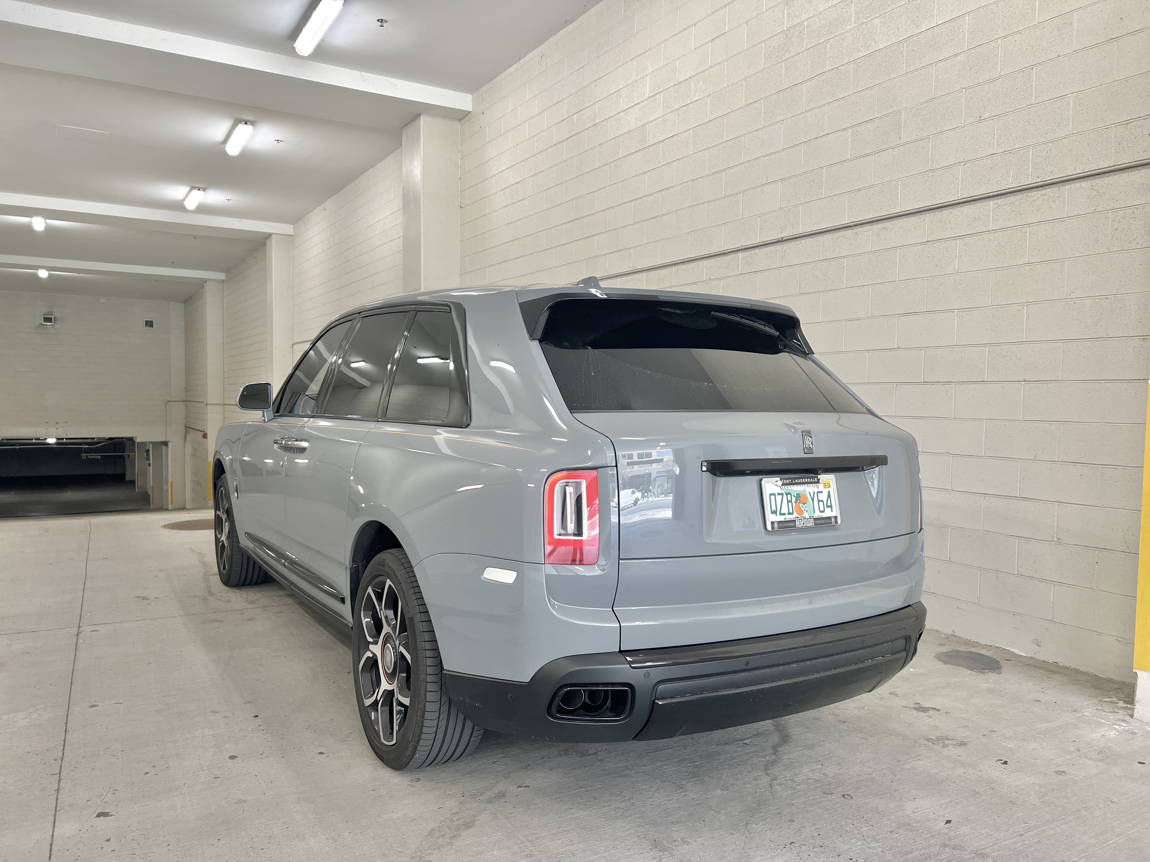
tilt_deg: -3.7
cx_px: 575
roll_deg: -1.0
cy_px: 431
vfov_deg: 53.1
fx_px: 864
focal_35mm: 26
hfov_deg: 67.3
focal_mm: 5.7
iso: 100
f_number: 1.5
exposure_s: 1/121
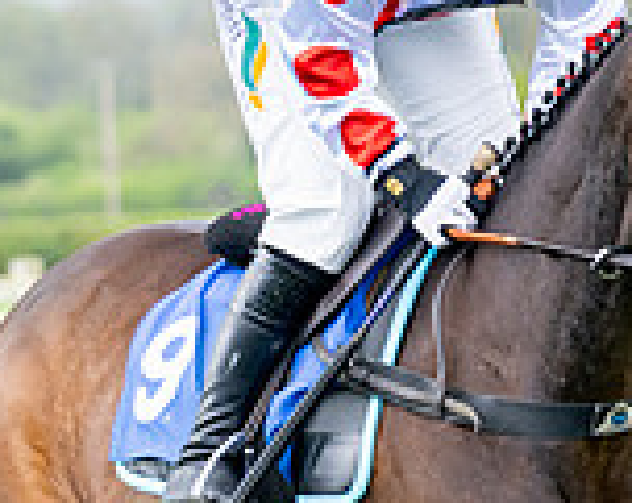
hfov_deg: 3.5
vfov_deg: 2.8
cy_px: 495
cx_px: 843
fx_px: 10380
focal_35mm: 556
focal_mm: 95
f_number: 4
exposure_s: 1/800
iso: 400
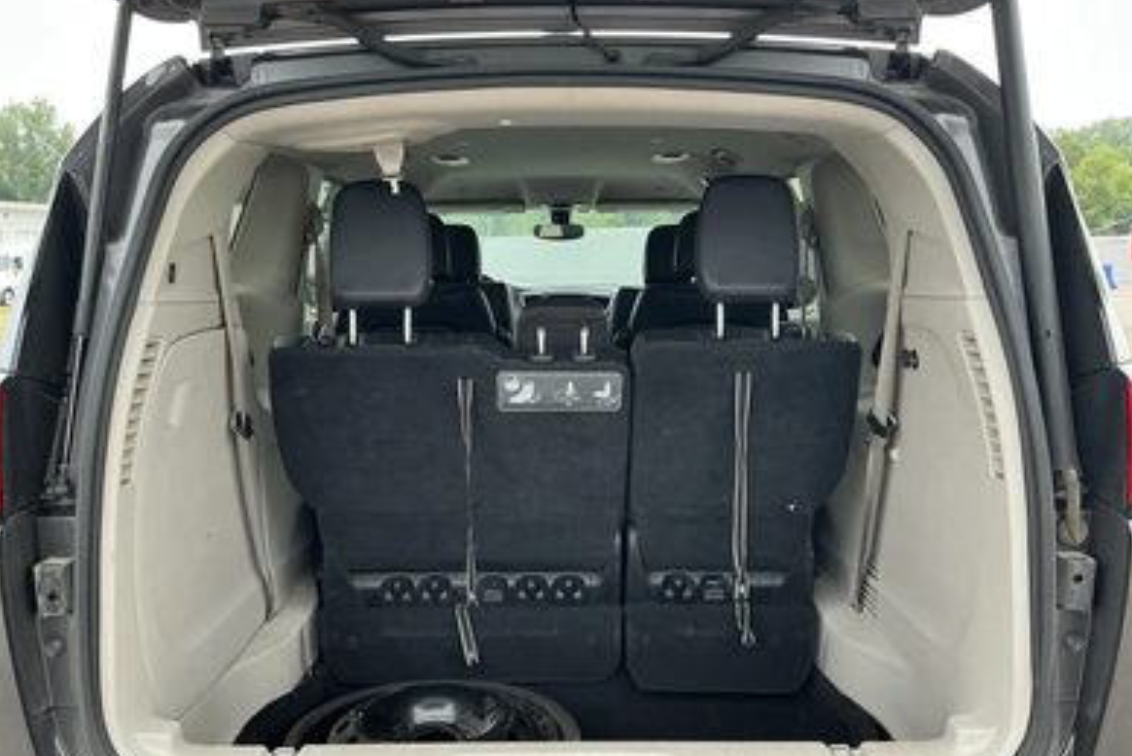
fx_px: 944
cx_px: 557
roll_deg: +0.4
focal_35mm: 30
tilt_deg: -9.2
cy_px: 417
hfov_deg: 61.9
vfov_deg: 43.6
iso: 32
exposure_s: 1/122
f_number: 1.8
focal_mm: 3
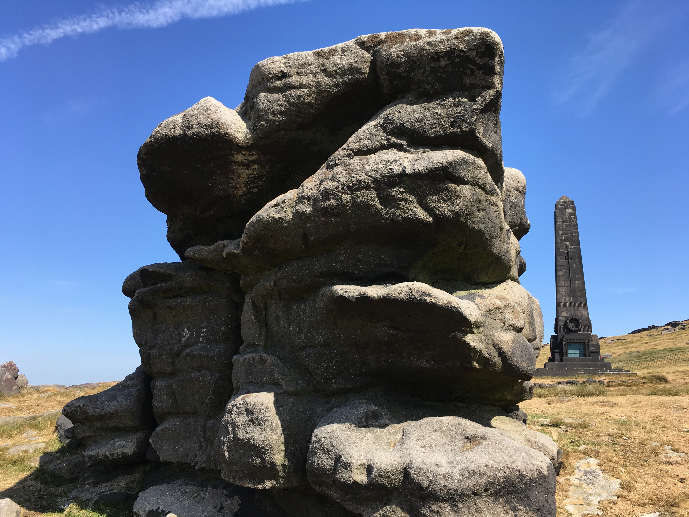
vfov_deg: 48.2
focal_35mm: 29
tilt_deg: +10.3
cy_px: 258
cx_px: 344
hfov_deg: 61.7
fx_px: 577
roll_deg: -1.1
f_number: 2.2
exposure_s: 1/810
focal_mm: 4.15
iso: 25
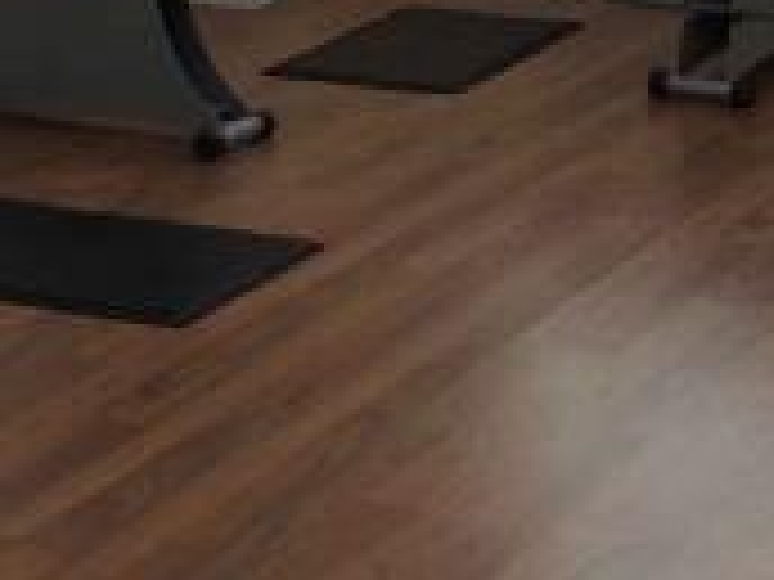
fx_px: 2661
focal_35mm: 119
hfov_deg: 16.5
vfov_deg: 12.0
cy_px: -207
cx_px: 288
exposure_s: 1/127
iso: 32
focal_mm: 3.3
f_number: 2.4
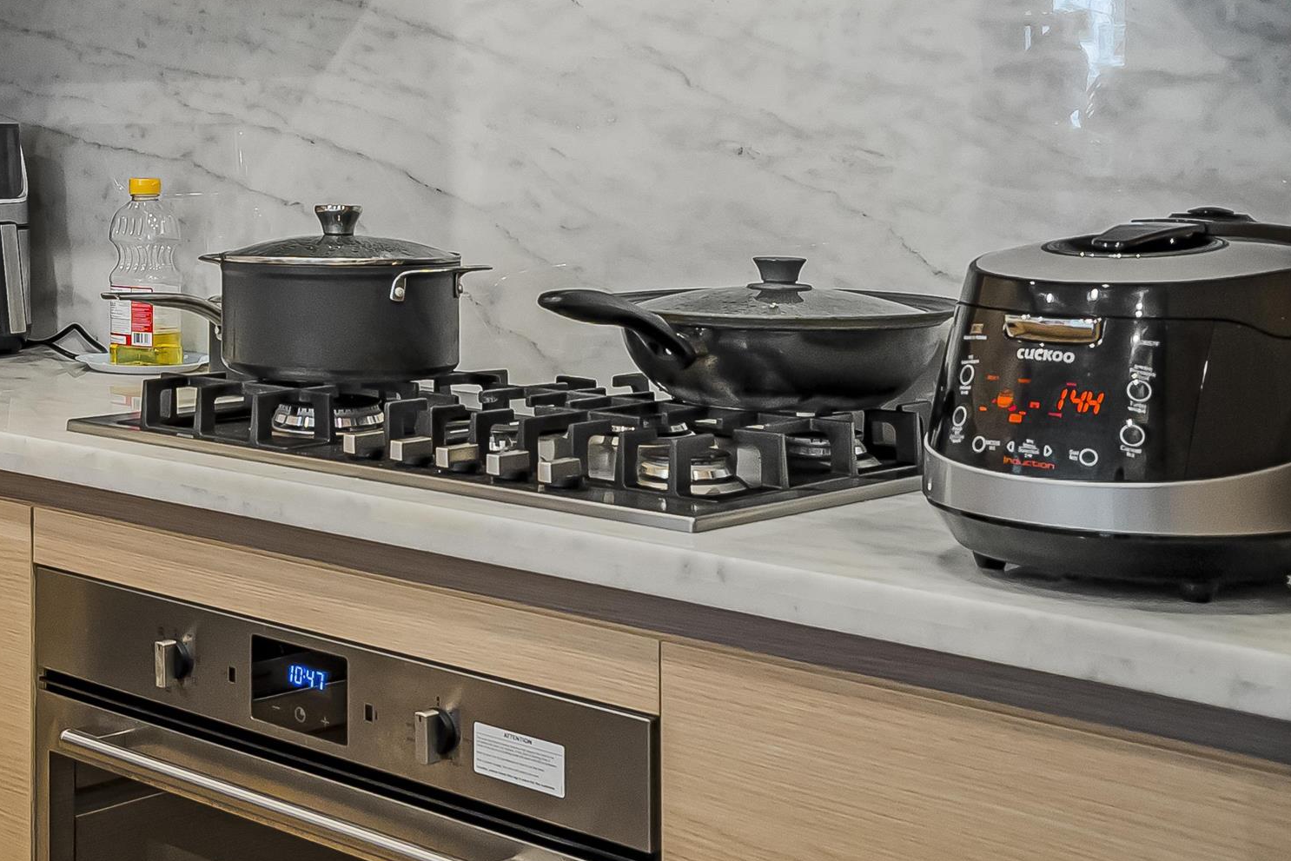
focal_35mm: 62
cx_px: 72
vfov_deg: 21.6
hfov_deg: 30.6
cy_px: 133
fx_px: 2223
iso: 400
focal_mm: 20
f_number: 4.5
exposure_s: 1/13
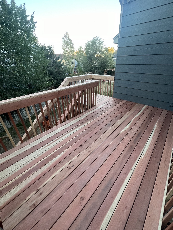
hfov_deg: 85.6
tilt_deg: -27.8
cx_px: 93
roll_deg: -1.0
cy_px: 114
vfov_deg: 102.0
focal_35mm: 14
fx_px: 93
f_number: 1.8
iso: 125
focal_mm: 1.57
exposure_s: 1/99
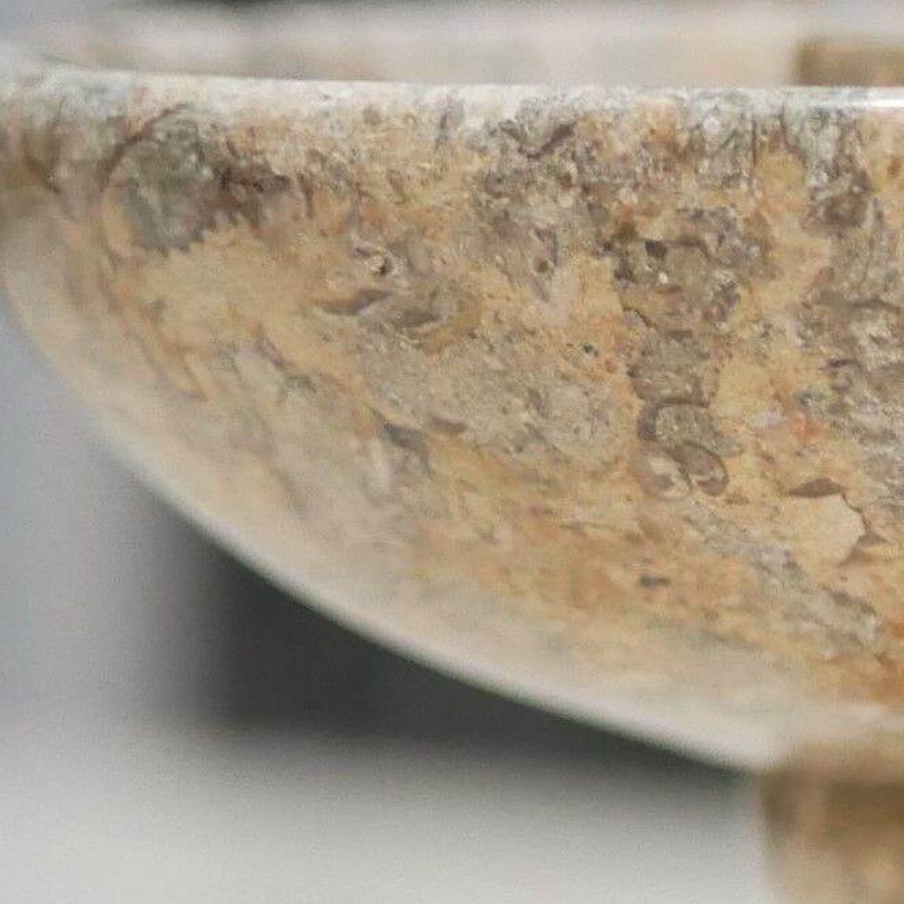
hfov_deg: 6.6
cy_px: 830
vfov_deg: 7.3
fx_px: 7061
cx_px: 2774
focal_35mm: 239
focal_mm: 20
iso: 640
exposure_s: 1/60
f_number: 1.7
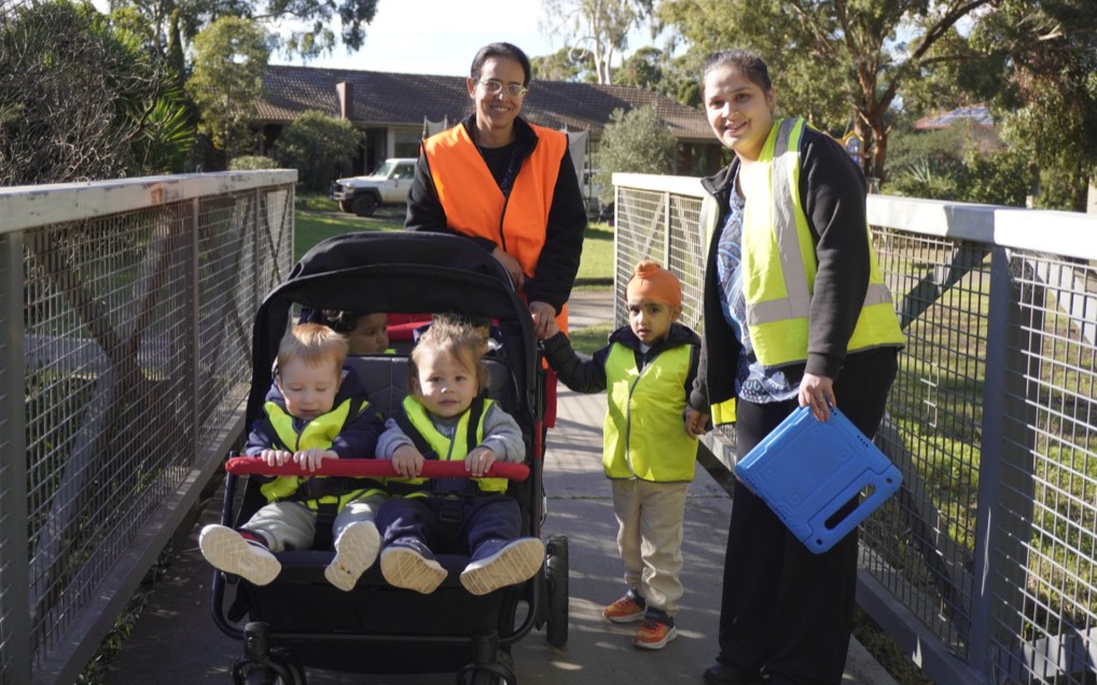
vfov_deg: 30.9
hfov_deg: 47.7
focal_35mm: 42
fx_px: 1241
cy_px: 327
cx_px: 551
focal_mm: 27
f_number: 4.5
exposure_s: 1/800
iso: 320
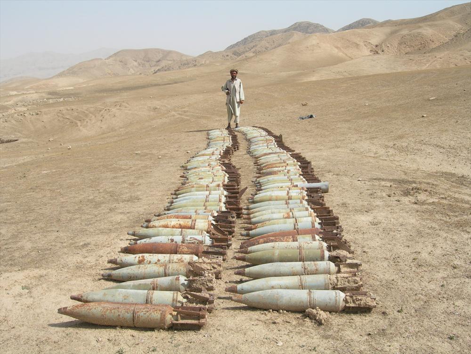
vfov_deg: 37.7
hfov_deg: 49.0
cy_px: 177
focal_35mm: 38
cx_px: 236
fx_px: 517
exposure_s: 1/487
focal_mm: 7.8
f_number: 4.8
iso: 50
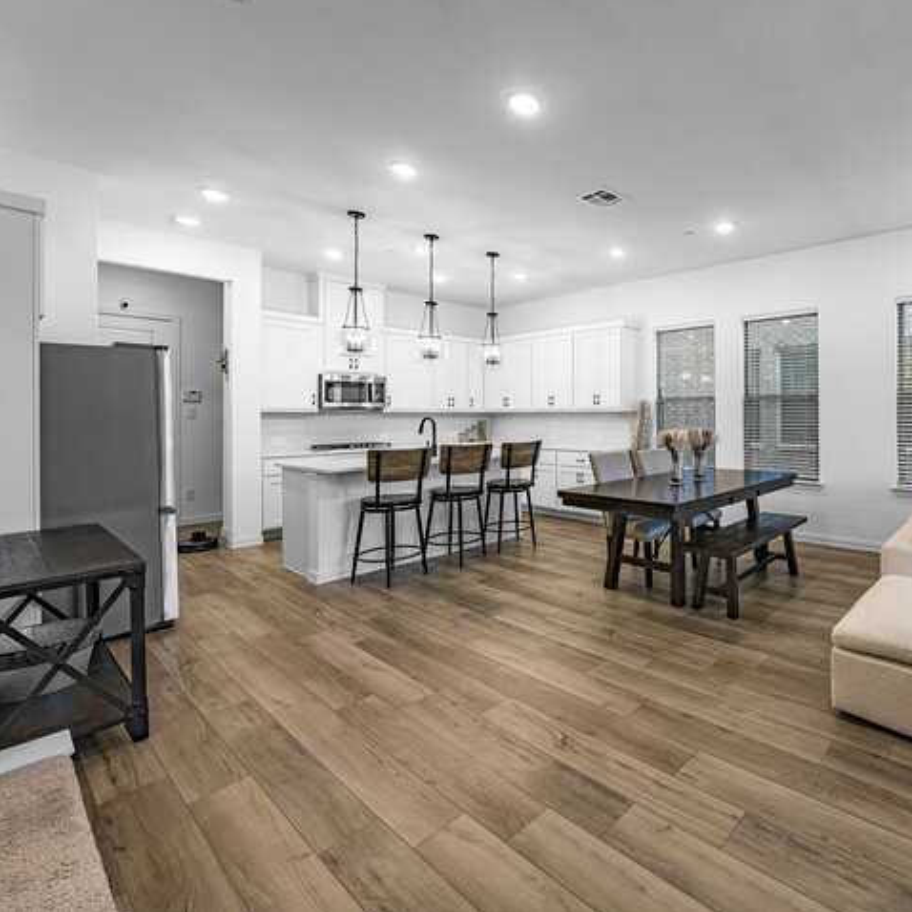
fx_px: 477
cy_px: 439
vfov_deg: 87.4
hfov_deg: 81.7
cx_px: 666
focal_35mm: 16
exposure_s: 1/6
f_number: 8
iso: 100
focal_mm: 12
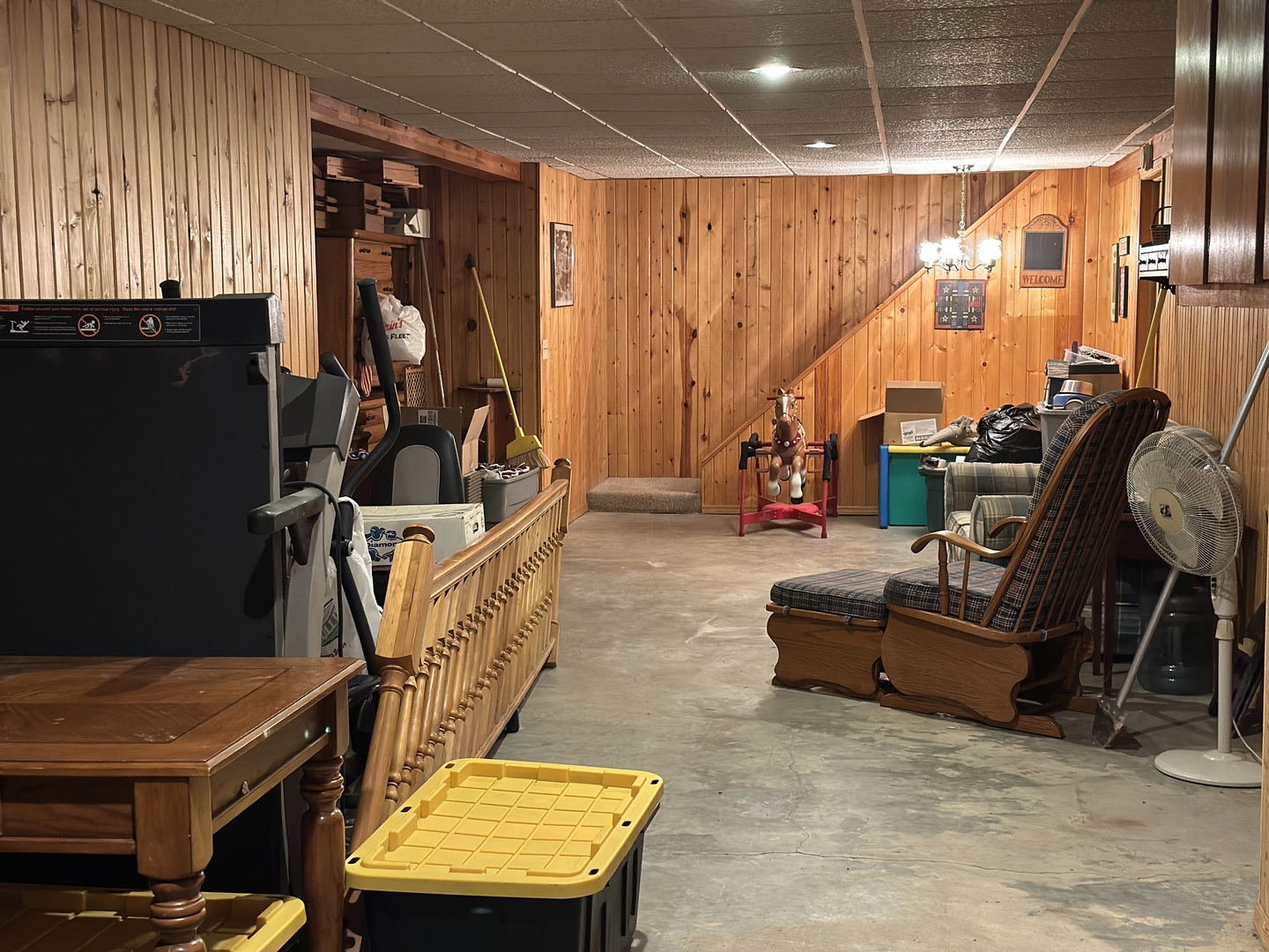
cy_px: 476
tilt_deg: -5.5
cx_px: 634
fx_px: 1760
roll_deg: +0.7
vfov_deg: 30.3
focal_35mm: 48
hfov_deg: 39.7
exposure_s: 1/40
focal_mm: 6.86
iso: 400
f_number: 1.78
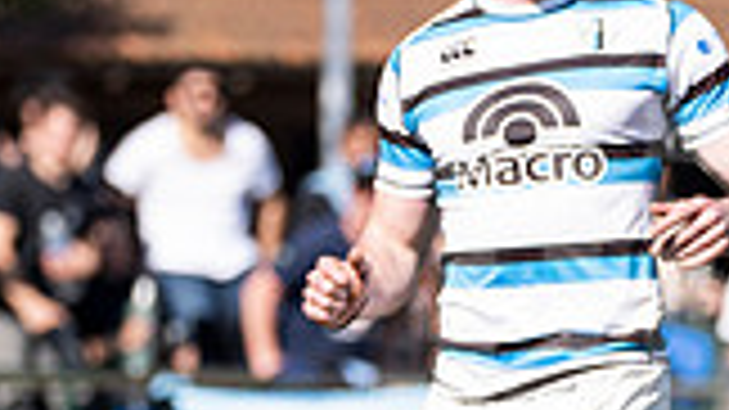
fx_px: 16966
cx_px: 932
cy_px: 666
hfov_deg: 2.5
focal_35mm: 878
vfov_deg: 1.4
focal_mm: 165
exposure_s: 1/800
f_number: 3.5
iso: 100
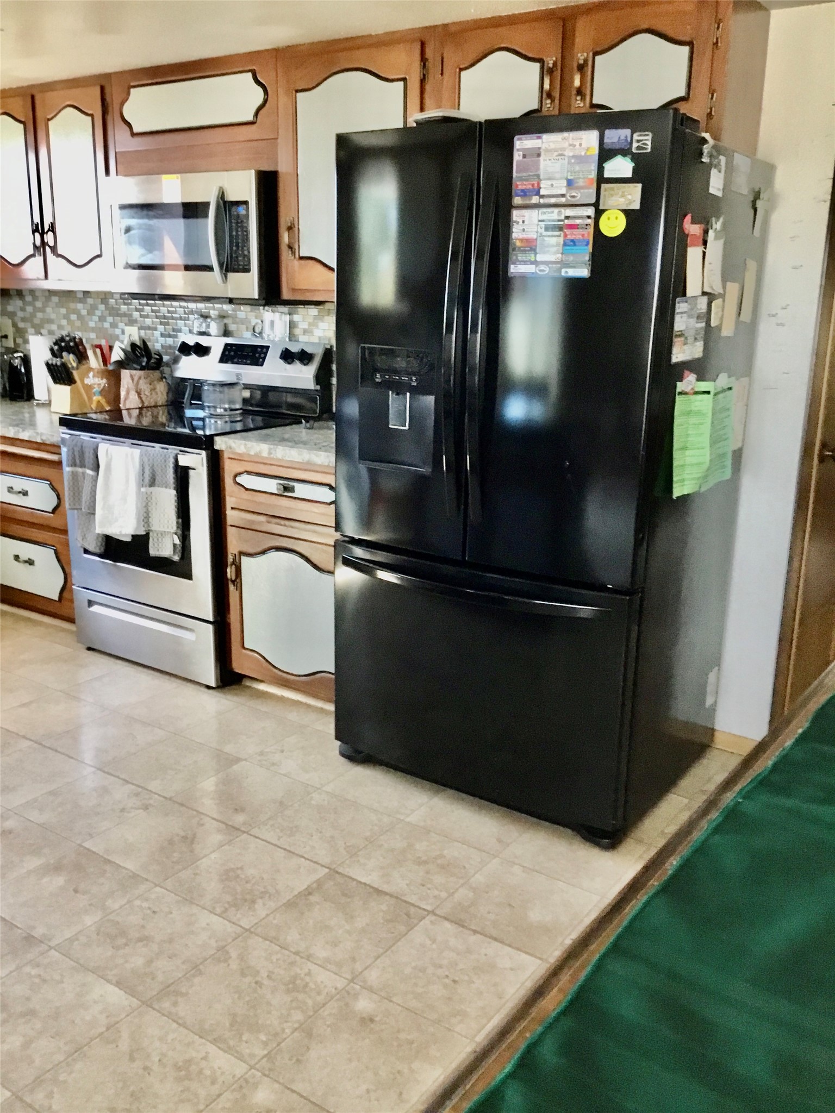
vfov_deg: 58.4
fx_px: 997
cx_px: 418
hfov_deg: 45.4
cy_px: 556
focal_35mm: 31
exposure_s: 1/30
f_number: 2.4
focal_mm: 3.3
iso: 200
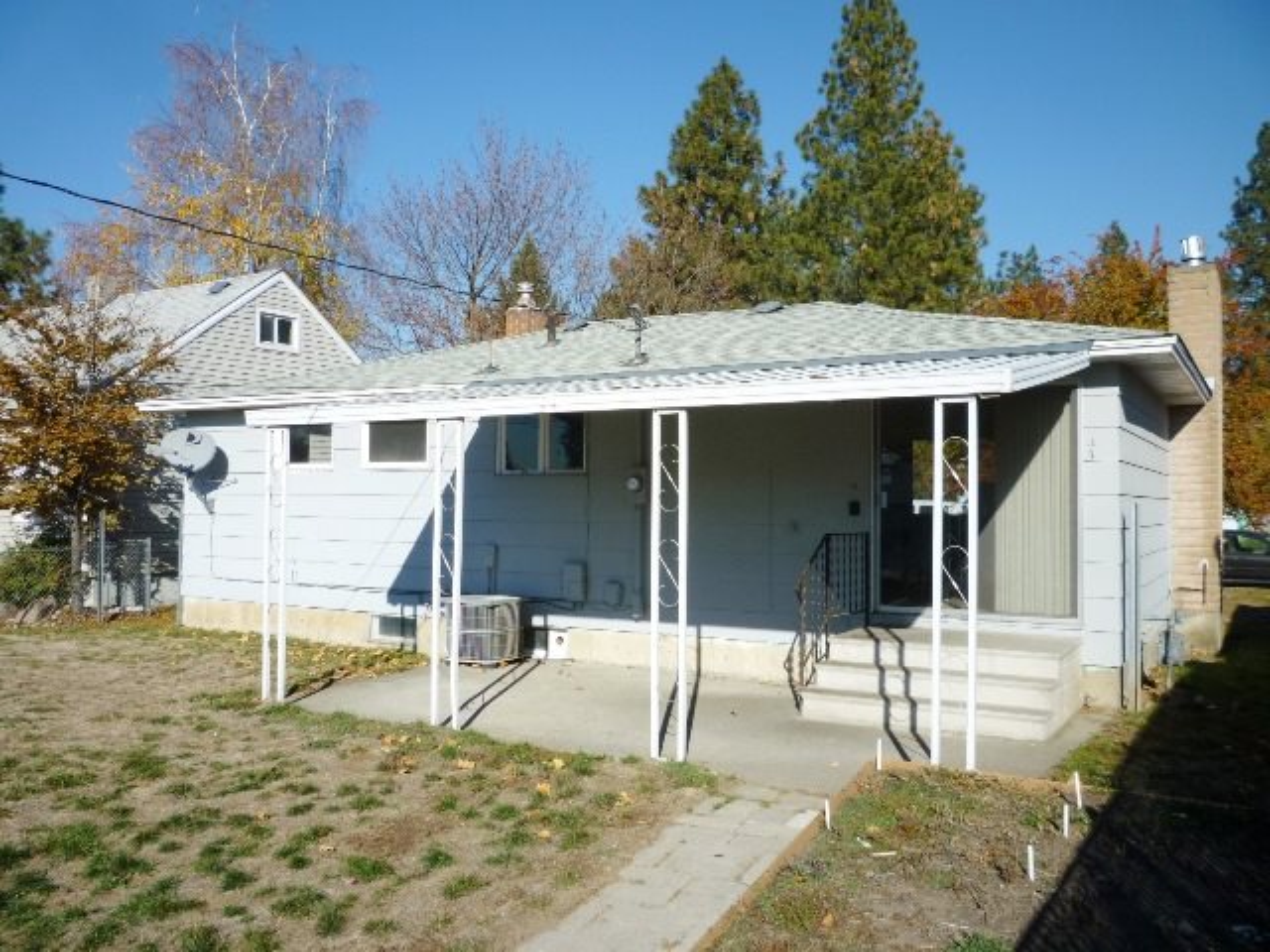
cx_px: 635
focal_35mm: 29
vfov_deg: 48.2
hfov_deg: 61.7
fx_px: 1064
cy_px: 476
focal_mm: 5.2
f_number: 4
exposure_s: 1/800
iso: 80
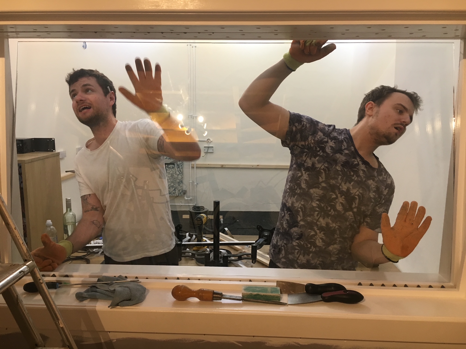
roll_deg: -1.0
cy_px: 174
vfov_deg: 48.2
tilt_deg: -9.0
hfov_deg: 61.7
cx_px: 233
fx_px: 390
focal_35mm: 29
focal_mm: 4.15
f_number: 2.2
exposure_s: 1/33
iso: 125
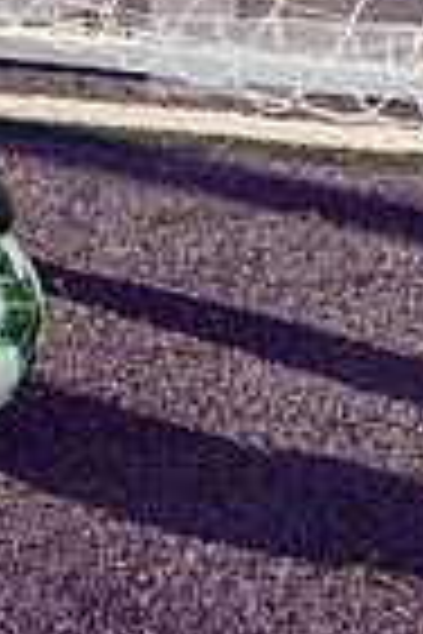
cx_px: -207
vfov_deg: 18.5
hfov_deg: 13.4
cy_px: -355
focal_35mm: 96
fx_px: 1692
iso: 100
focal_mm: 30
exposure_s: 1/125
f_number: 8
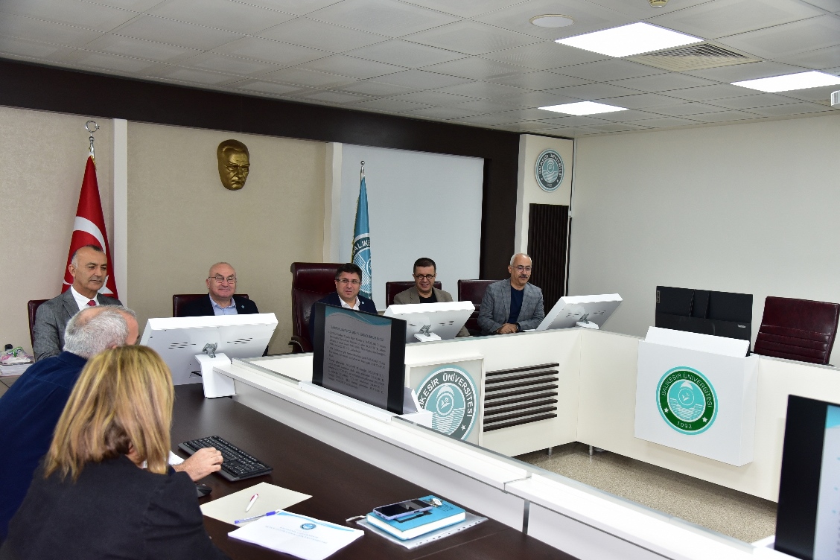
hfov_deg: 58.7
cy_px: 280
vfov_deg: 41.1
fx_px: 747
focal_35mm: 32
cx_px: 420
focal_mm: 32
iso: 1100
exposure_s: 1/200
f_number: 5
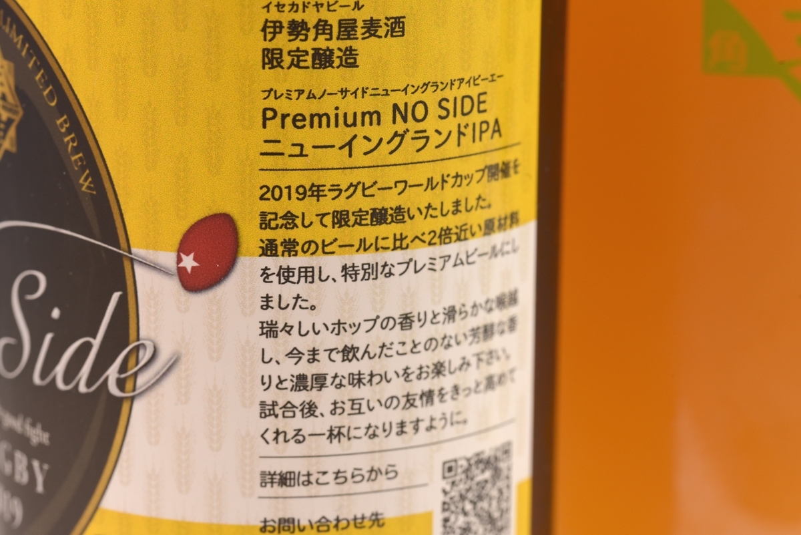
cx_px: 400
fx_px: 2003
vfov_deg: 15.2
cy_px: 268
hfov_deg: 22.6
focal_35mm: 90
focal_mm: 90
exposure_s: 1/200
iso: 400
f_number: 11
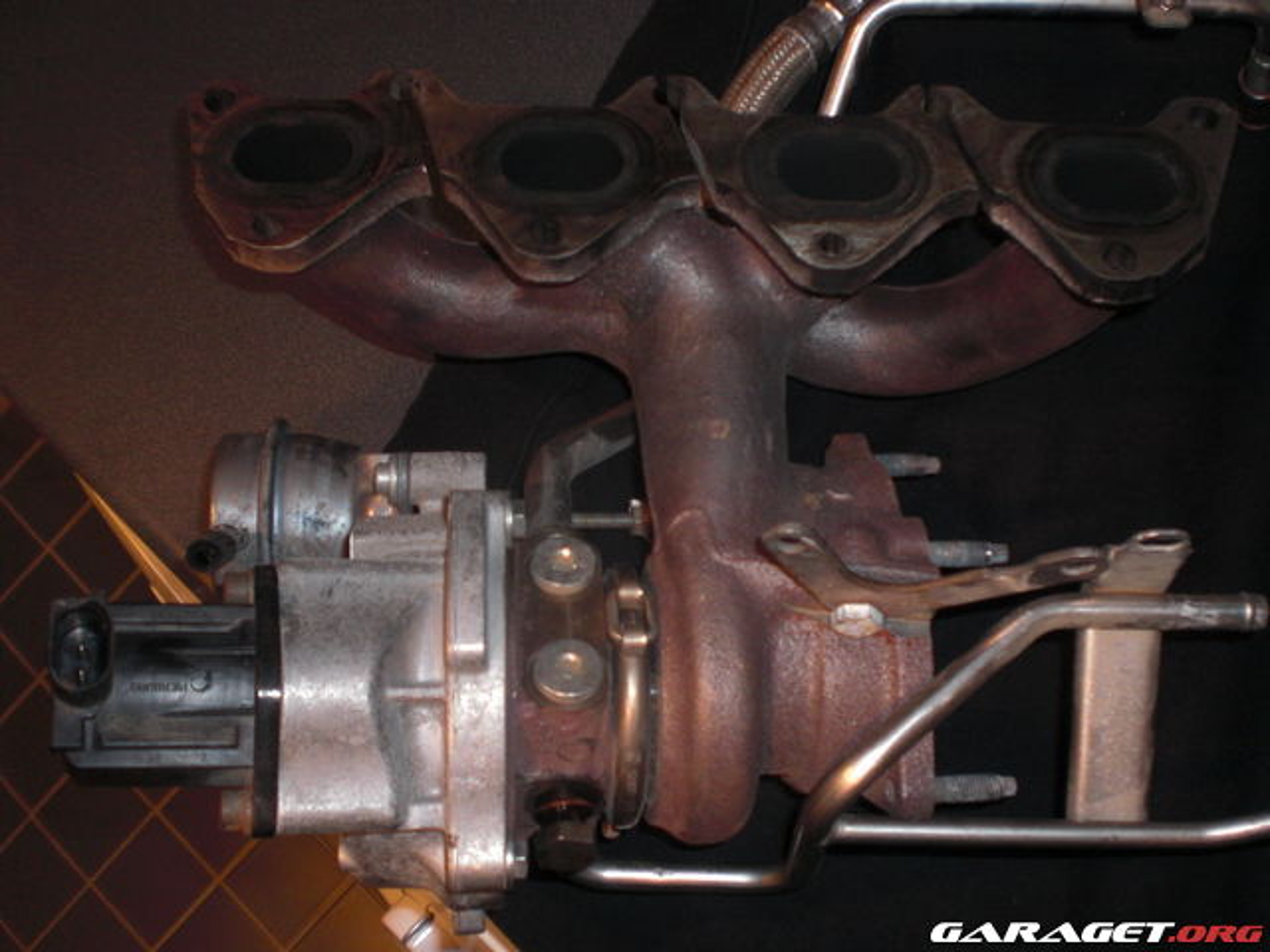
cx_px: 635
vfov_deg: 37.7
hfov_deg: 49.0
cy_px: 476
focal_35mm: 38
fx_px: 1394
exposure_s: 1/30
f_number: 3.1
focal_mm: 6.3
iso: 200
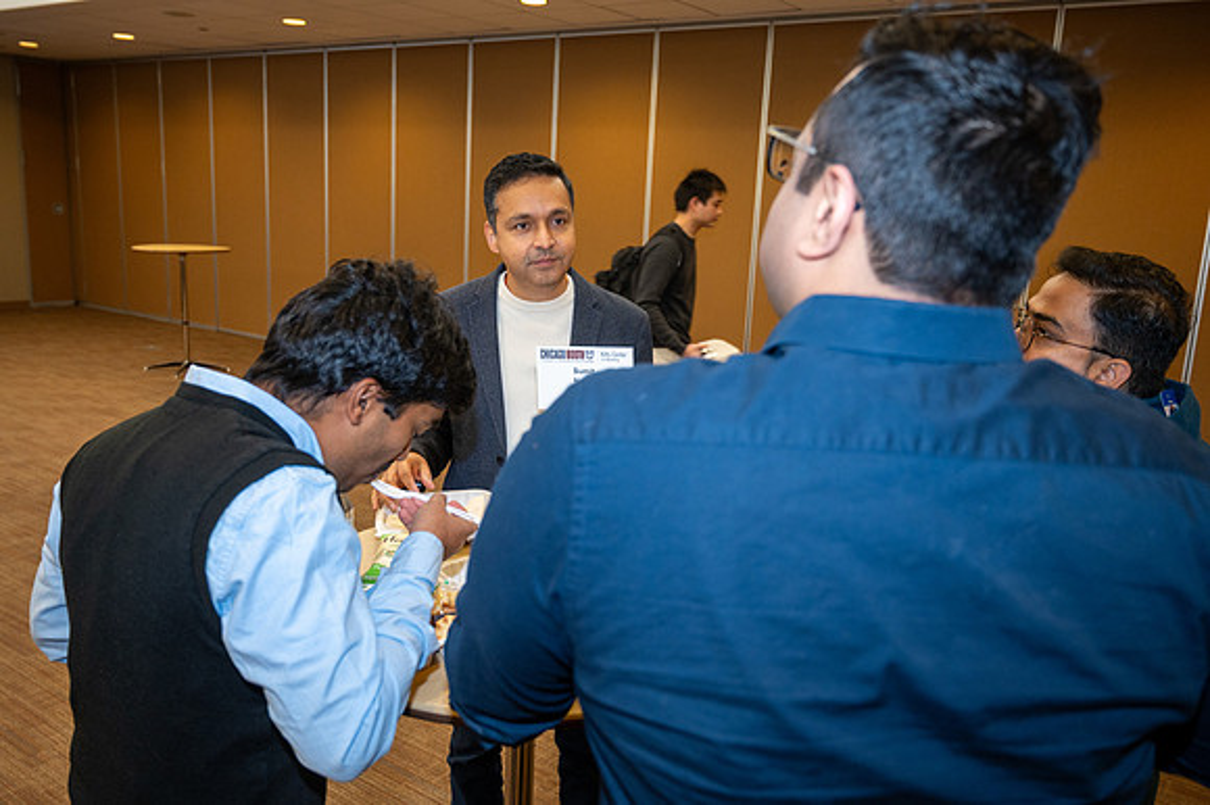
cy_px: 402
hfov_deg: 62.0
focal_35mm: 30
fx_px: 1008
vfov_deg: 43.6
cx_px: 605
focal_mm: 30
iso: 1600
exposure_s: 1/100
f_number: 4
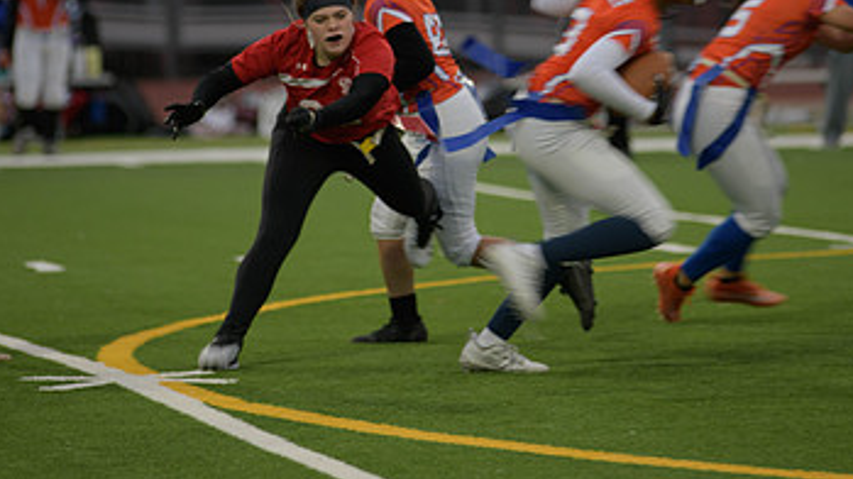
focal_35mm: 296
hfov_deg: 7.3
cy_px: 77
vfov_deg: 4.1
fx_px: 6692
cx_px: 442
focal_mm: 170
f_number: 2.8
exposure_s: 1/200
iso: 180
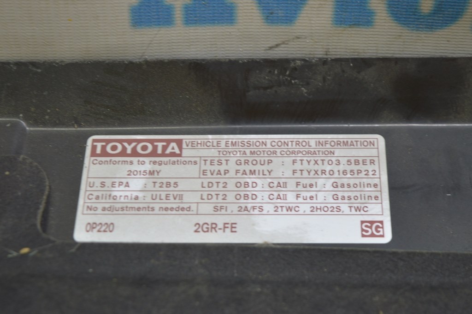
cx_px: 236
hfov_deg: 24.6
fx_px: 1081
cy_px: 157
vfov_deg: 16.5
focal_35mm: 82
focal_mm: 55
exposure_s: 1/20
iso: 400
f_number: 5.6
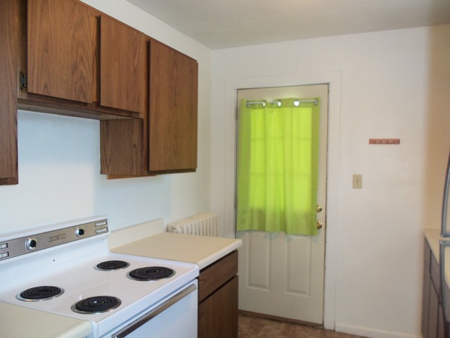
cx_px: 225
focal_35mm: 29
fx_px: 377
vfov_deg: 48.2
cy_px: 169
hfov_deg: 61.7
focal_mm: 5.2
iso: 100
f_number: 3.4
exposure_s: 1/30
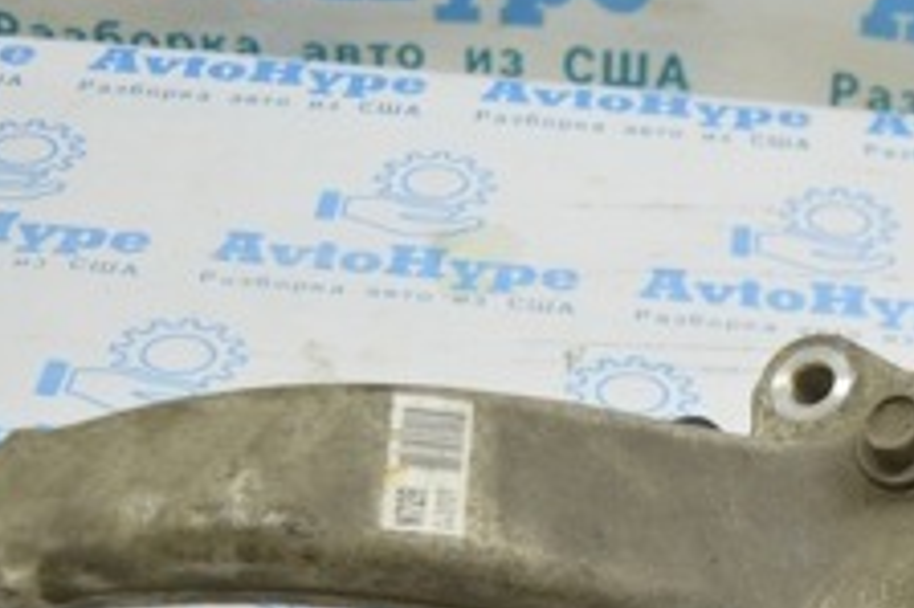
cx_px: 869
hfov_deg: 19.4
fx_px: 2613
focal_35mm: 103
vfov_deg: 13.1
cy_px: 581
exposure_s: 1/60
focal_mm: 24
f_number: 4
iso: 400
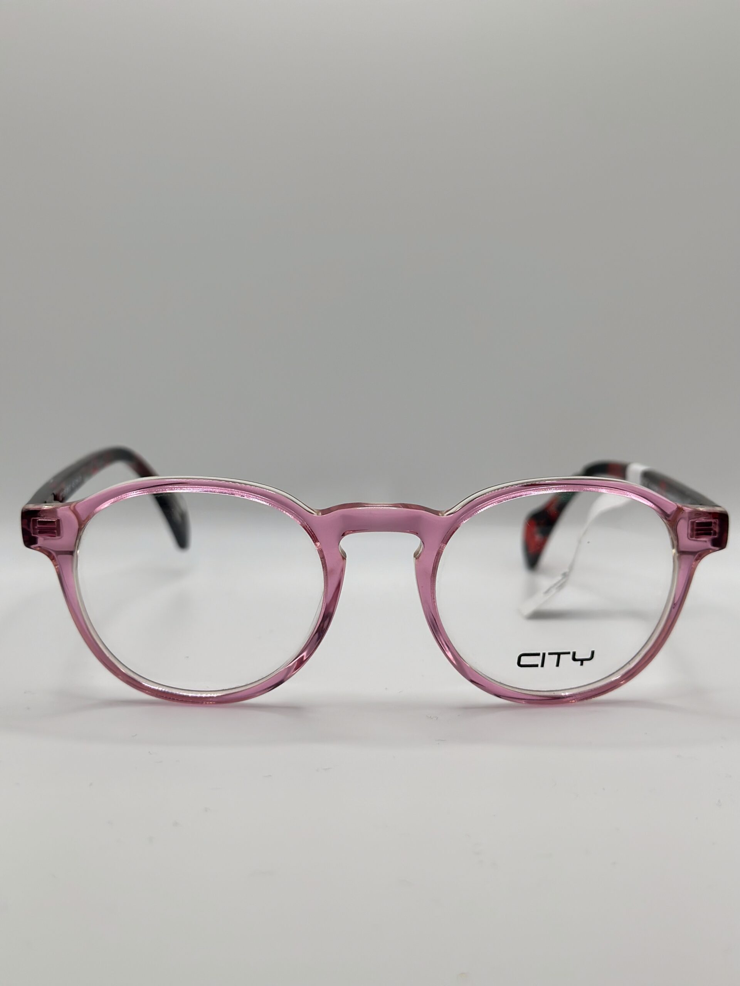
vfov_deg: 39.7
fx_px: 1368
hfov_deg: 30.3
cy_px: 493
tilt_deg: -12.2
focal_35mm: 48
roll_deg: +0.3
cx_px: 370
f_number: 1.78
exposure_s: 1/1009
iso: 80
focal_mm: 6.86
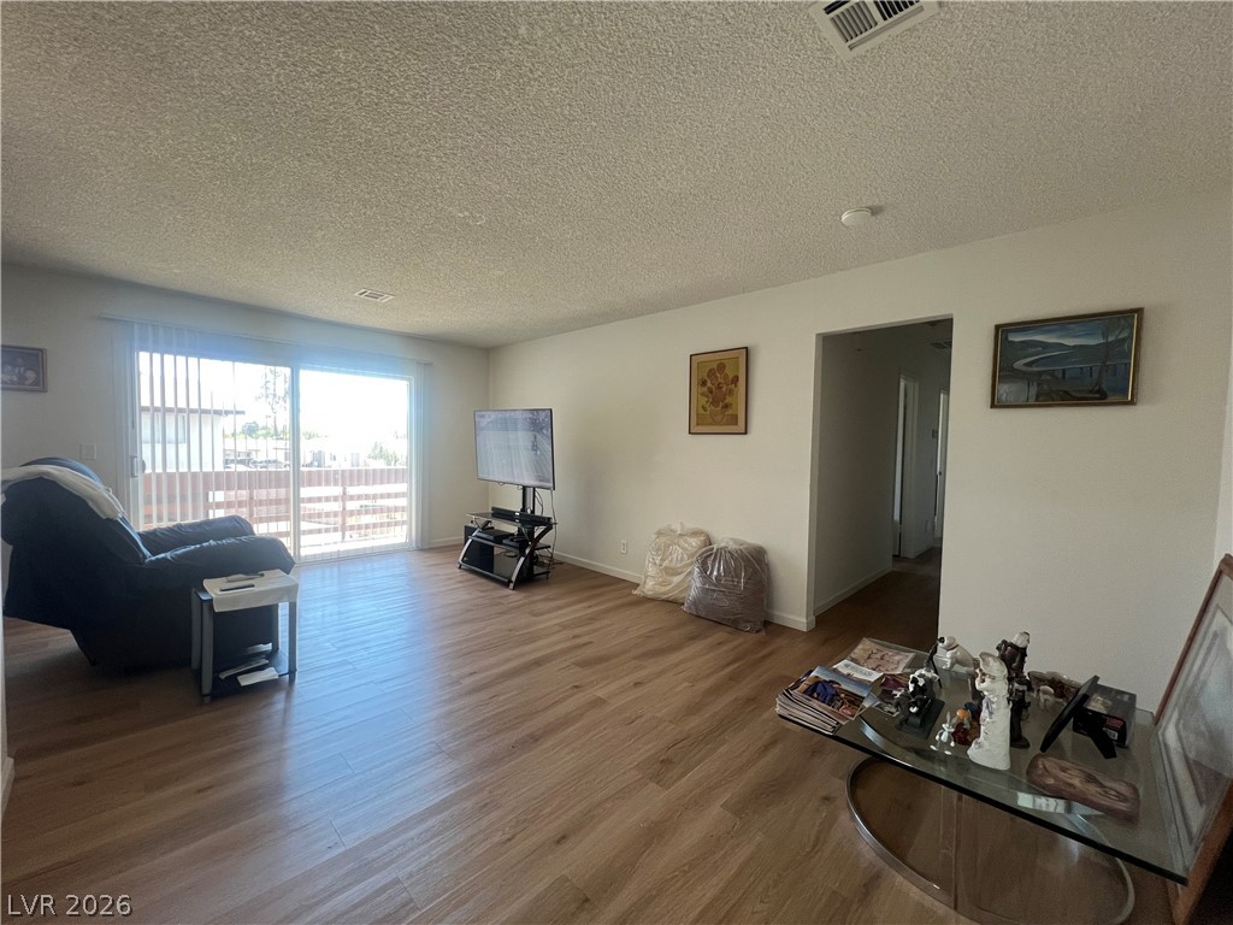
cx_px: 616
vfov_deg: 89.9
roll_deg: -1.1
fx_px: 463
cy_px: 462
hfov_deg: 106.2
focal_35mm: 13
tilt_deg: -3.5
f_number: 1.8
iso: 200
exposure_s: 1/120
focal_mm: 1.57
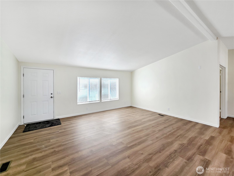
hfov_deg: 106.2
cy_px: 88
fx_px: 88
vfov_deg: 89.9
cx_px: 117
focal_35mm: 13
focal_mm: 2.2
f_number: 2.2
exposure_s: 1/141
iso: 50
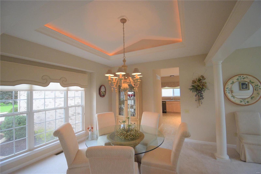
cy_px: 87
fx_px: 109
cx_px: 130
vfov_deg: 77.3
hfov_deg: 100.4
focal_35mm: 15
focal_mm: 10
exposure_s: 1/60
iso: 900
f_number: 4.5
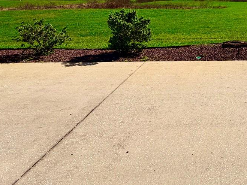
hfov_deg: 46.6
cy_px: -5
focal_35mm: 34
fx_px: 243
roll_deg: -0.3
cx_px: 238
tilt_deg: -0.9
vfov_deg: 36.9
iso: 20
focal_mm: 2.22
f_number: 2.2
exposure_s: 1/1848
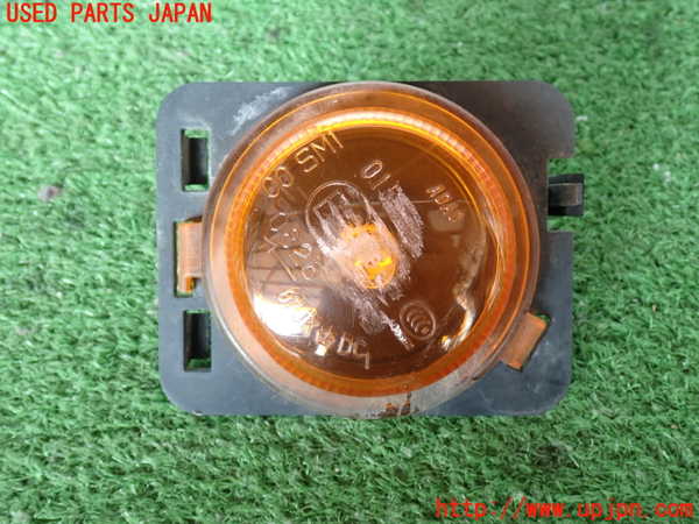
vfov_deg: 37.7
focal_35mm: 38
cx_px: 350
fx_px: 767
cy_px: 262
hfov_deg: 49.0
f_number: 2.7
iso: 200
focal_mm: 6.83
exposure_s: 1/40
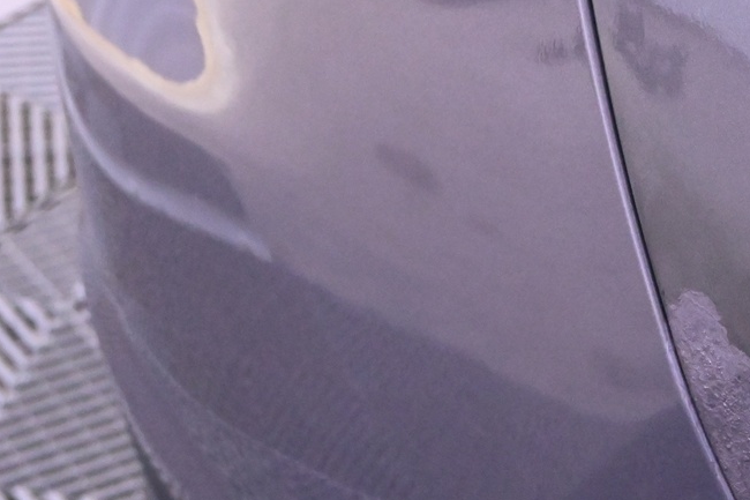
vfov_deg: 8.7
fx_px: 3270
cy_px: 436
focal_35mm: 157
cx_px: 749
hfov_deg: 12.9
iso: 4500
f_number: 5.6
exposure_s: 1/60
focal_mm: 42
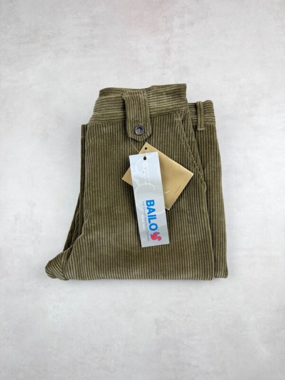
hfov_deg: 56.8
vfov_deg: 71.6
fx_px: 263
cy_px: 190
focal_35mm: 24
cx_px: 142
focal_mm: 6.76
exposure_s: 1/121
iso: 64
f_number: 1.78
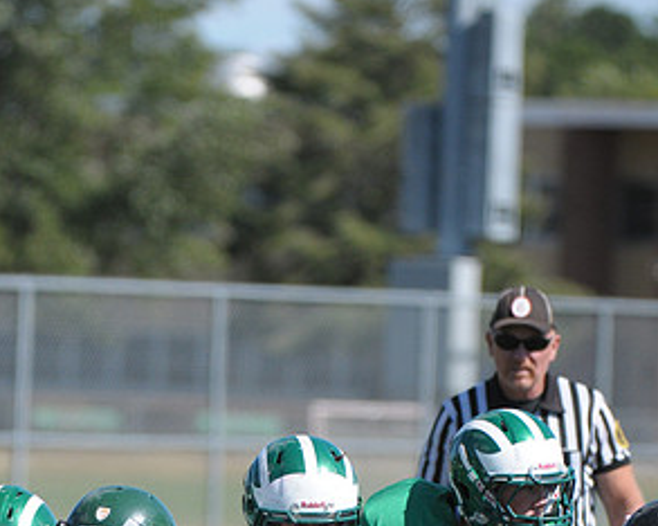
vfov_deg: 2.5
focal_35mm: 612
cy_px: 645
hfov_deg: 3.2
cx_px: 318
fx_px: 11910
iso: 640
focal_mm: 220
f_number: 4
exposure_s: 1/4000
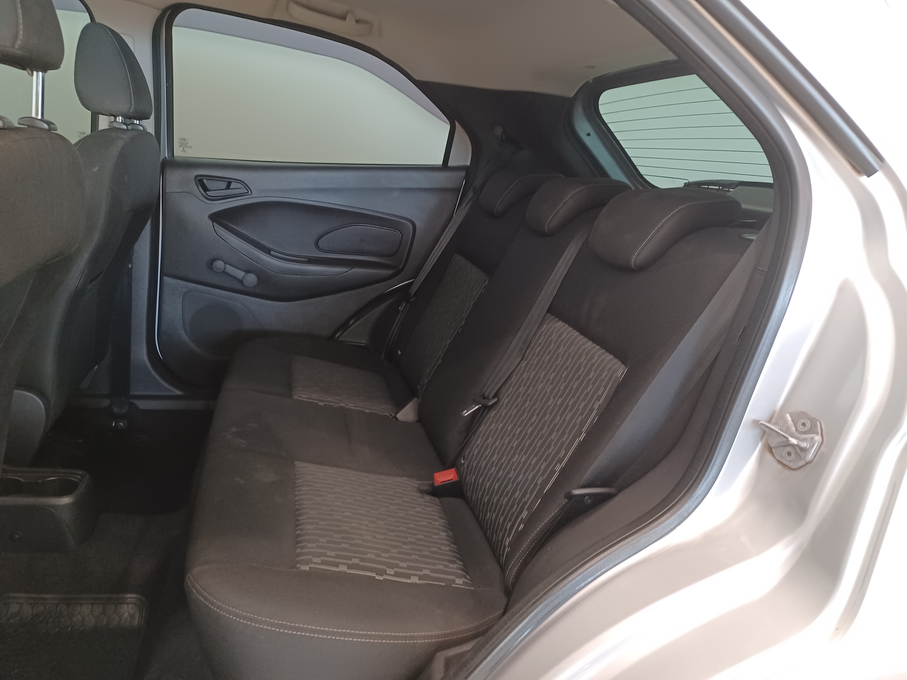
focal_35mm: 25
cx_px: 454
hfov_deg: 69.4
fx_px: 655
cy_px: 340
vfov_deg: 54.9
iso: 400
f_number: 1.8
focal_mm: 4.6
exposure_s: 1/30
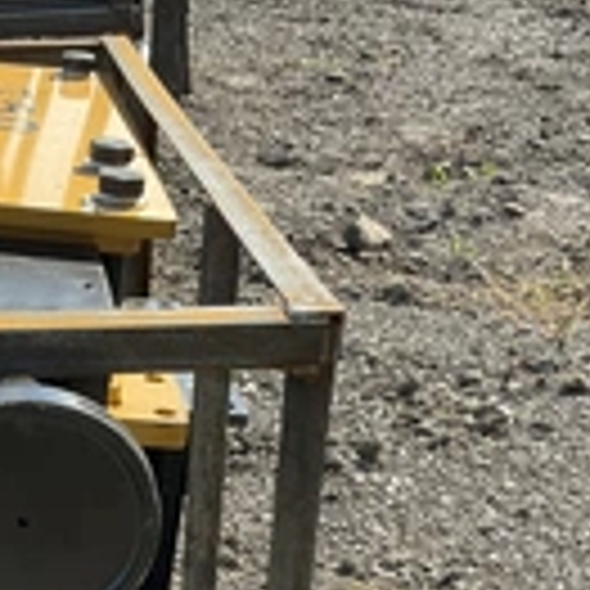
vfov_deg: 21.6
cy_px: 554
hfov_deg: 21.3
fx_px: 1504
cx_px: -27
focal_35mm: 78
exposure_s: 1/482
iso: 25
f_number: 1.8
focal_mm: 3
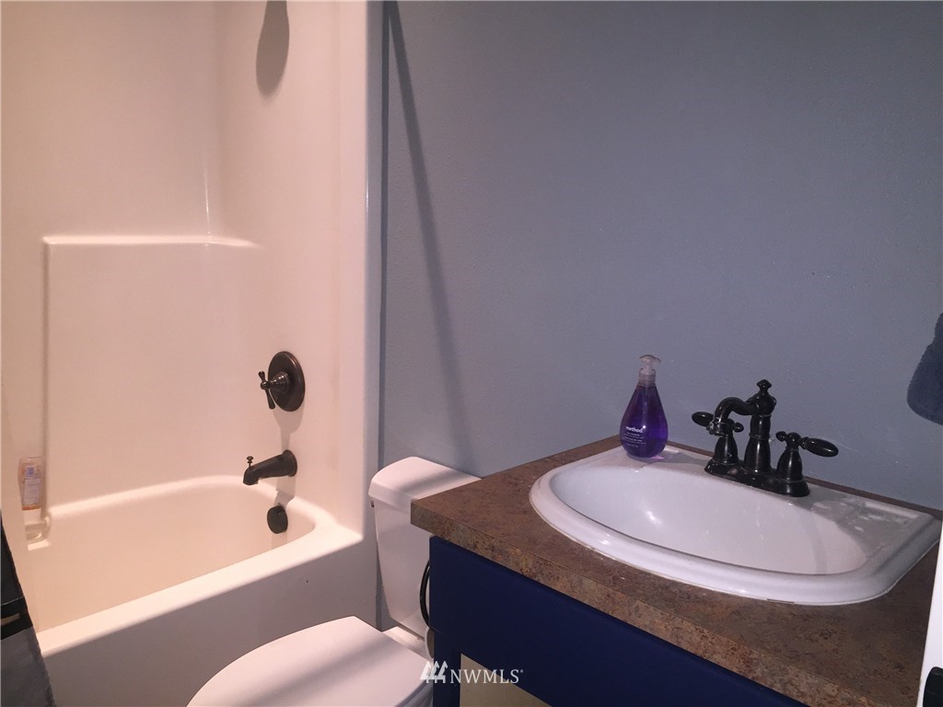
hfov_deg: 61.7
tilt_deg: -10.6
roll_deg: -1.4
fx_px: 790
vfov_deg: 48.2
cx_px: 472
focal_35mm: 29
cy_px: 354
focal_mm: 4.15
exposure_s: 1/30
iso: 100
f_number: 2.2
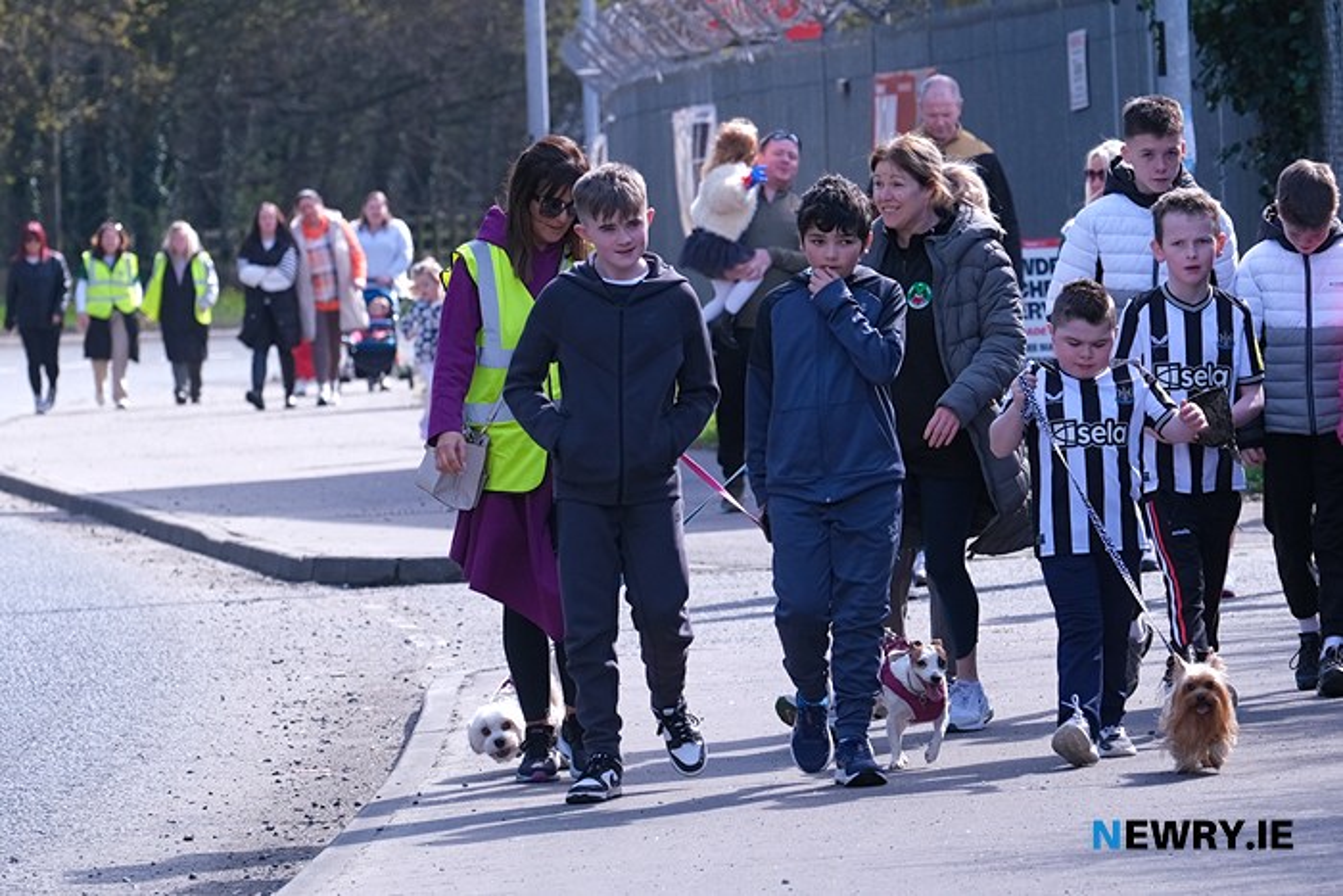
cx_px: 672
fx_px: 6940
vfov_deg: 7.4
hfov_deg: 11.1
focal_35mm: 186
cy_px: 448
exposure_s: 1/480
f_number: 5
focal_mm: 124.3
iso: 400
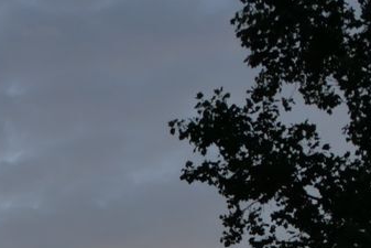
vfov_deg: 7.8
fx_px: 1742
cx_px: -439
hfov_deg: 10.8
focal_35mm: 169
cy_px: 478
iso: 125
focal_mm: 14.1
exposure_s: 1/160
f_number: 4
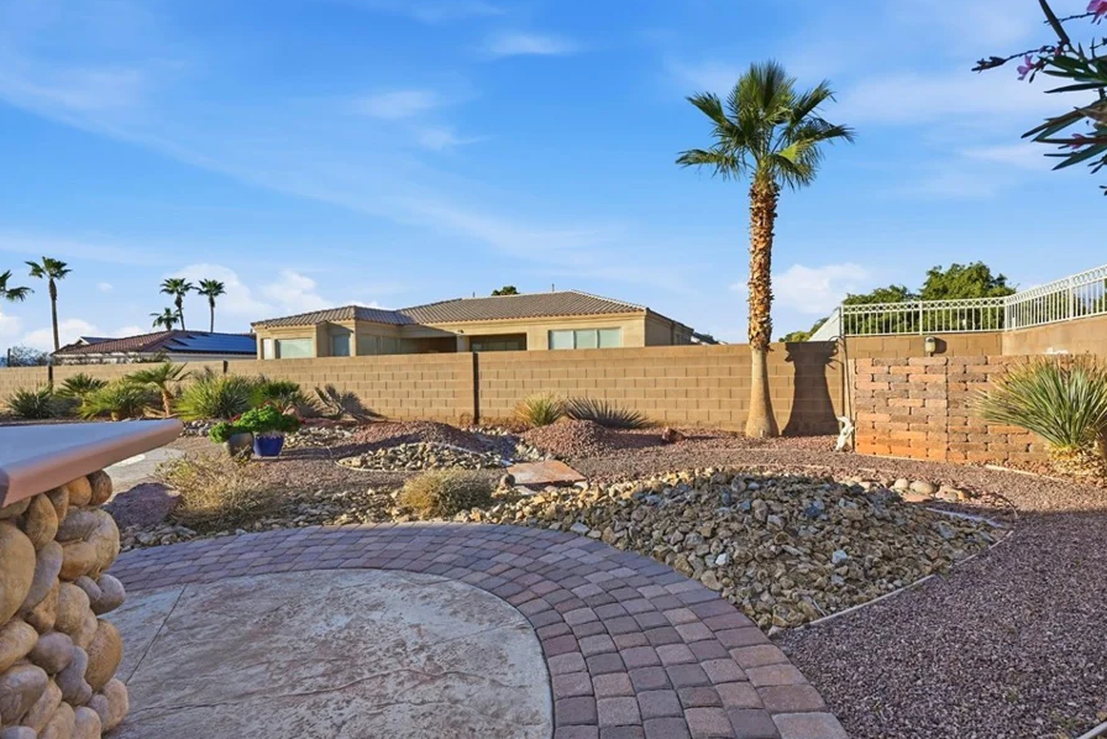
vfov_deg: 73.7
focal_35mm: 16
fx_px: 492
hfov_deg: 96.4
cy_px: 389
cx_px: 609
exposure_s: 1/320
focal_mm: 14
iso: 64
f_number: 10
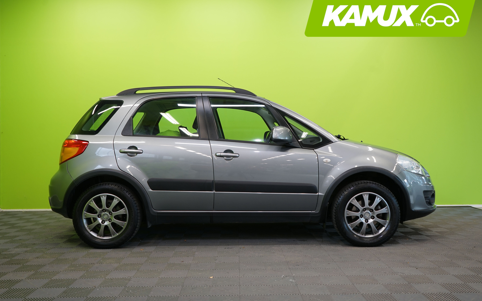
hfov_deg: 59.7
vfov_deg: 39.4
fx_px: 420
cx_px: 244
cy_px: 142
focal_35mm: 32
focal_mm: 31
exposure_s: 1/25
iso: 400
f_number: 5.6
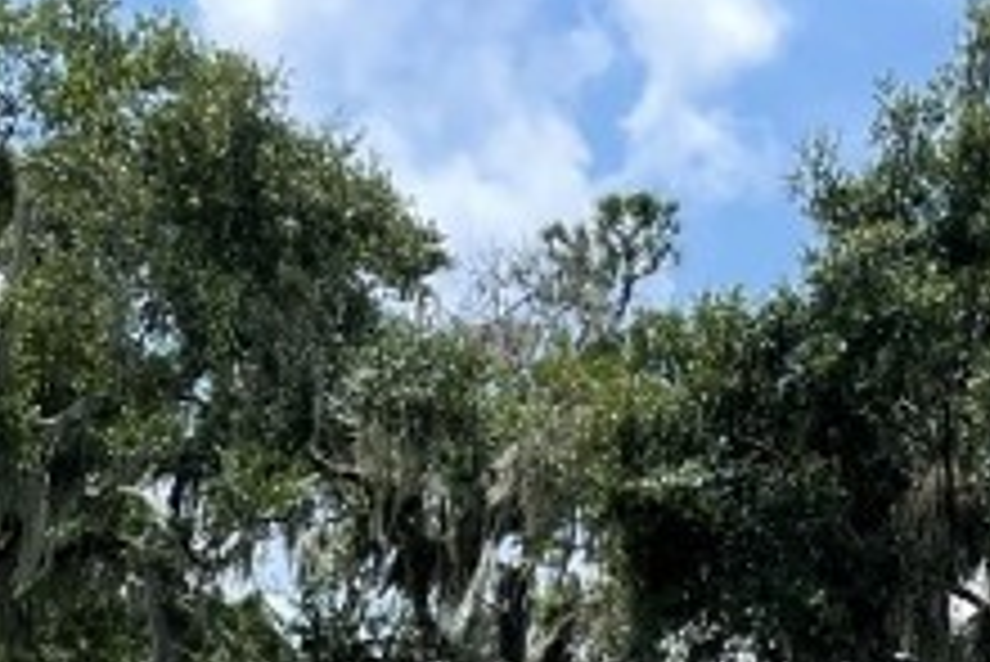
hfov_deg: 16.9
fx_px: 3330
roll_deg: -1.1
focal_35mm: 121
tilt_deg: -3.5
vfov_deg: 9.9
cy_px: 1617
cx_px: 572
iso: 32
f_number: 1.6
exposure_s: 1/2660
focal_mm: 5.1
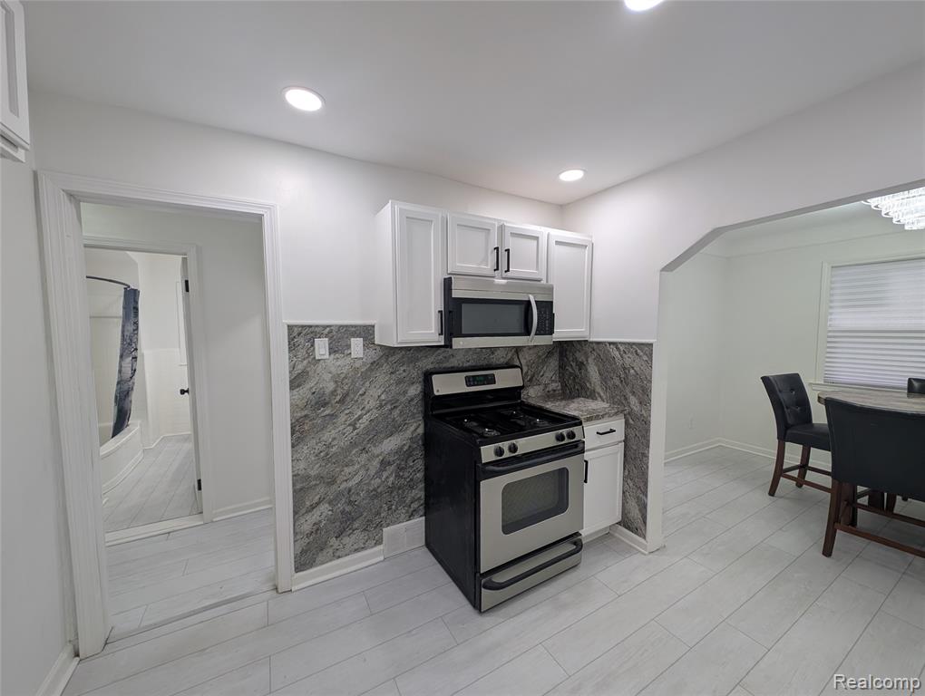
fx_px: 321
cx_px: 462
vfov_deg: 94.6
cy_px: 348
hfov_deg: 110.5
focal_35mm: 12
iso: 57
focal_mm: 2.23
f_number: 1.95
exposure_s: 1/120
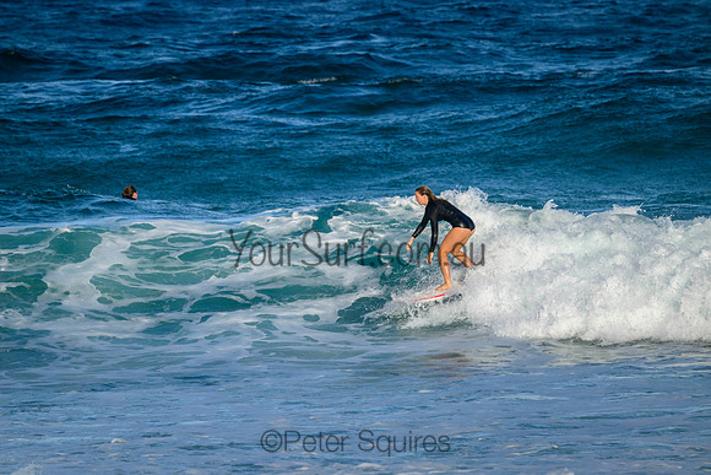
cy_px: 238
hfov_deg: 2.6
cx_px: 356
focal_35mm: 800
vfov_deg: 1.7
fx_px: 15803
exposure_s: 1/1600
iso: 1100
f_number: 11
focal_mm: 800
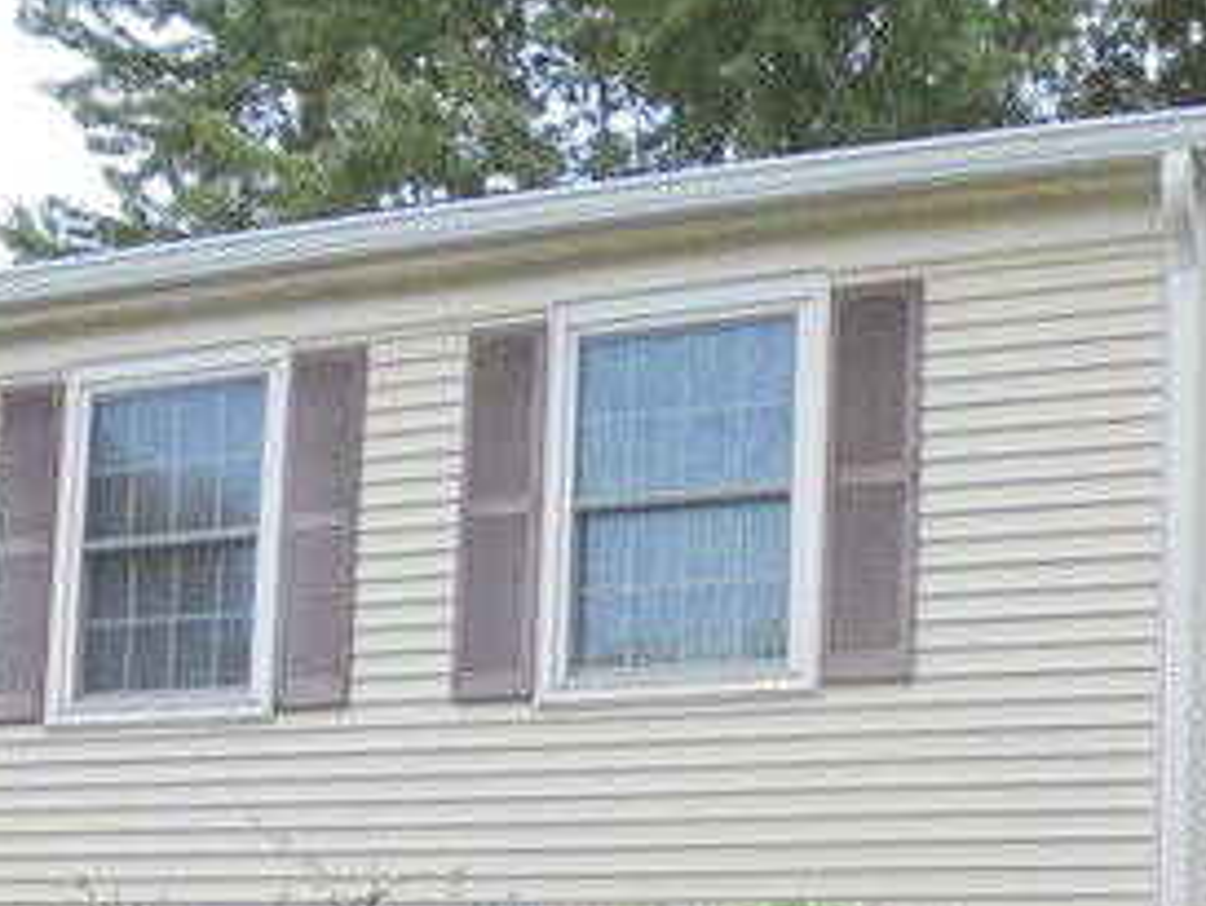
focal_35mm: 61
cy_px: 972
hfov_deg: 31.1
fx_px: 2126
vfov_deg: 22.8
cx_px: 897
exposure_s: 1/30
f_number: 3.5
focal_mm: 4.6
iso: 160
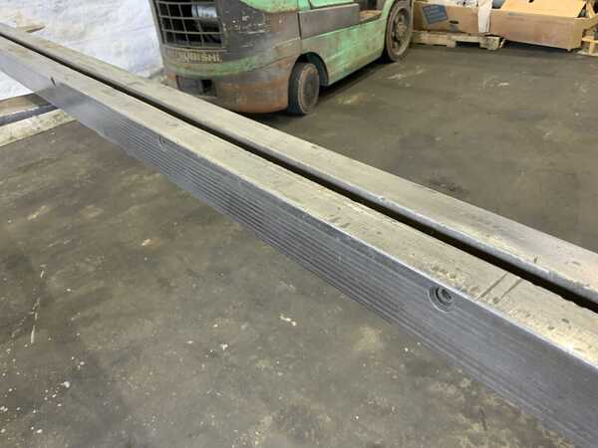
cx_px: 299
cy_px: 224
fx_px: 501
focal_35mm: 29
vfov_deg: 48.2
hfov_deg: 61.7
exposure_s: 1/60
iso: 250
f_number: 1.8
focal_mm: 3
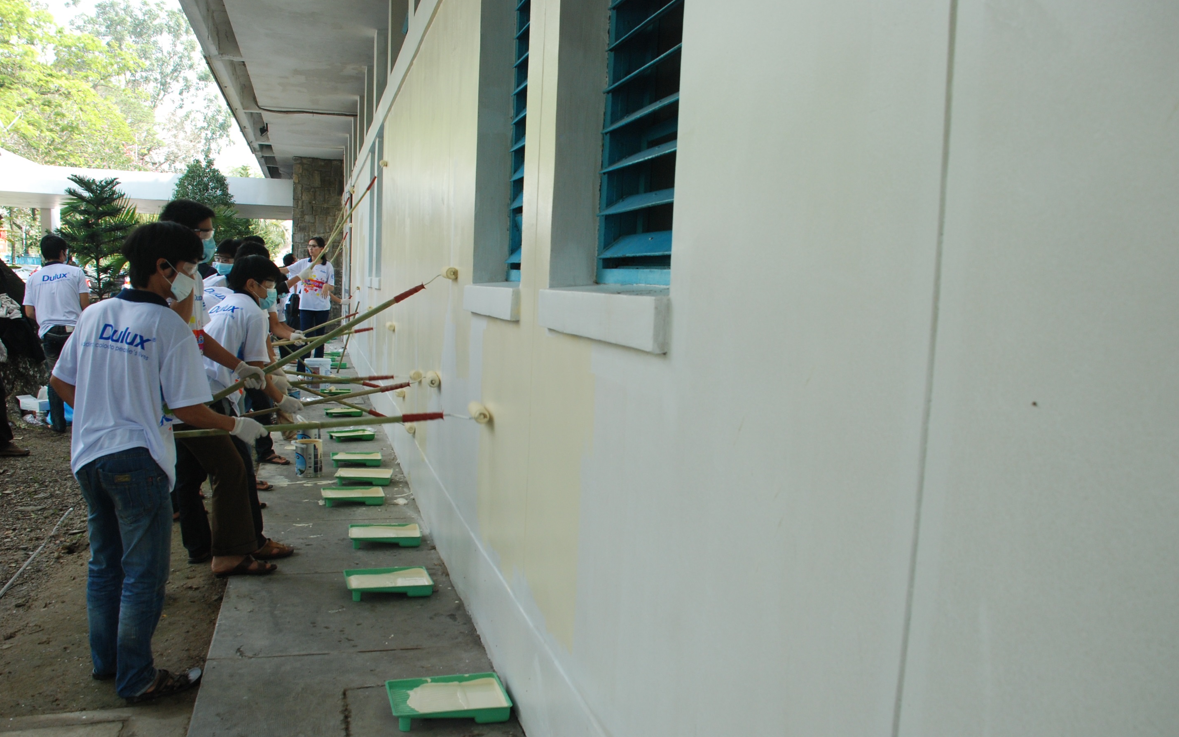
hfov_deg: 61.2
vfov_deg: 40.6
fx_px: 996
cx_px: 593
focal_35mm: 31
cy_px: 396
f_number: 5.6
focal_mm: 20
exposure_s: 1/125
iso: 400
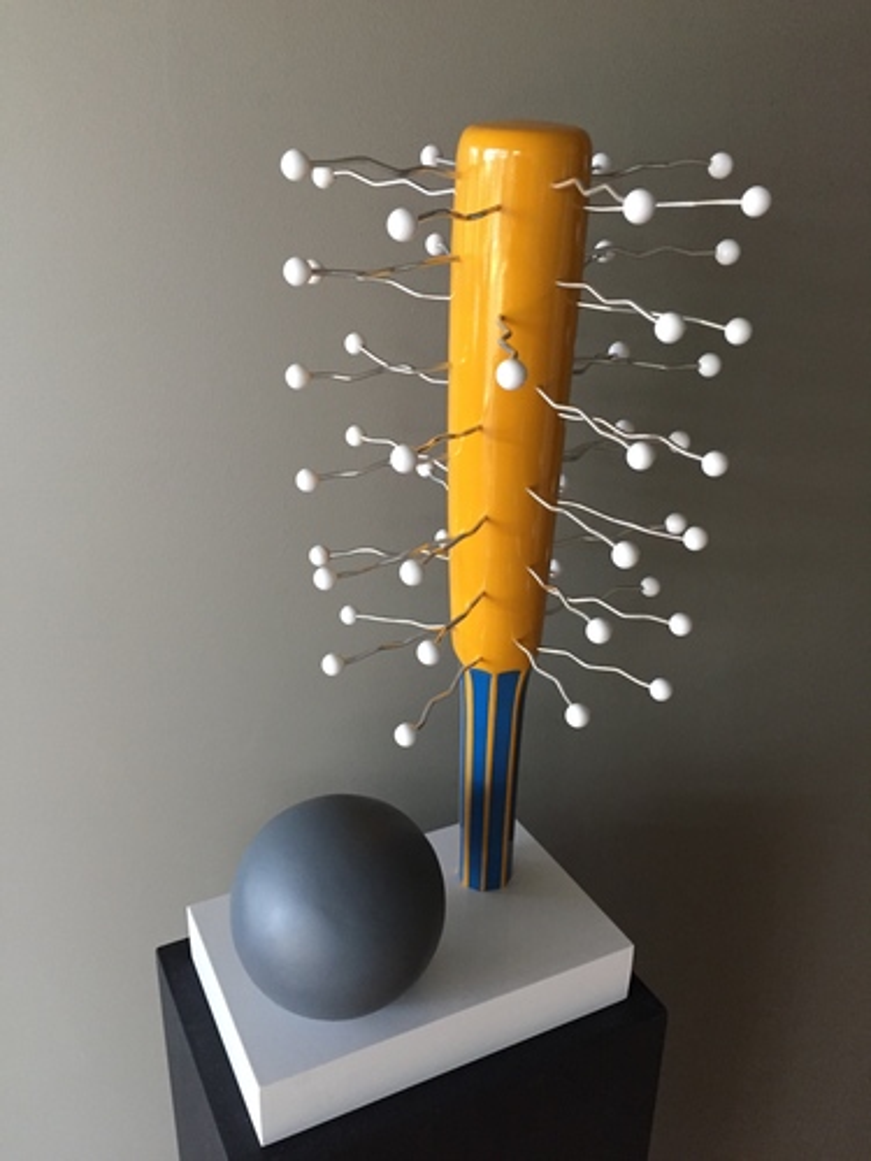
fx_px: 973
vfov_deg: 61.7
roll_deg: -1.5
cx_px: 436
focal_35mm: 29
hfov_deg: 48.2
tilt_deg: -22.9
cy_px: 580
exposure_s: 1/24
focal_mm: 4.15
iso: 250
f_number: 2.2
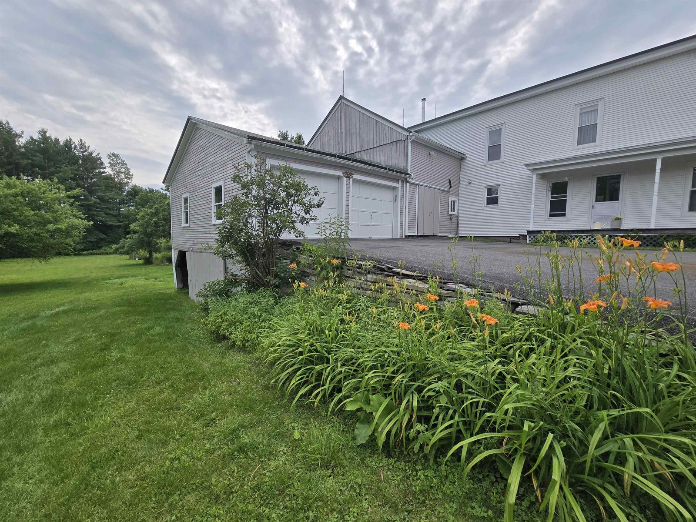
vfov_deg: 89.9
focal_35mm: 13
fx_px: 261
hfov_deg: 106.2
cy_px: 261
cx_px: 348
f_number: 2.2
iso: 50
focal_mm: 2.2
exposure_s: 1/2664
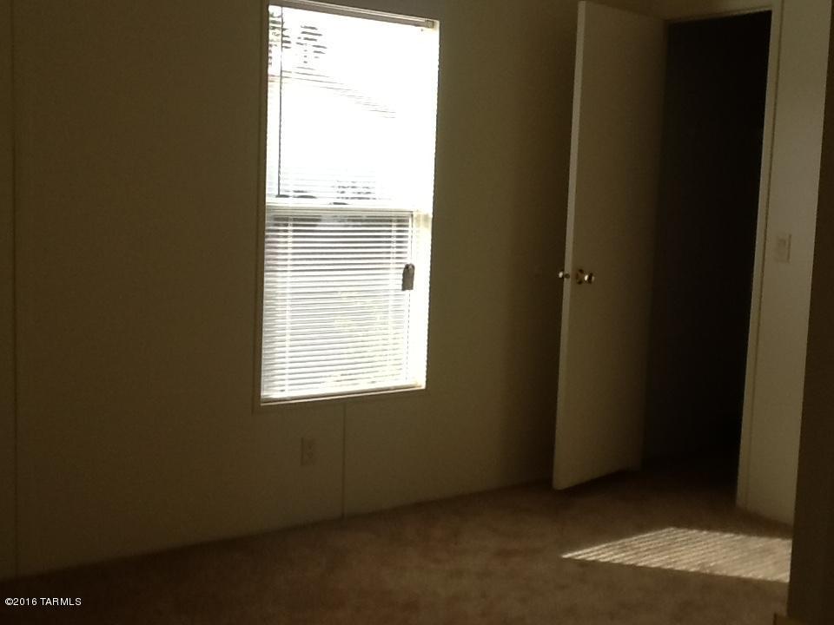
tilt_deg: -7.1
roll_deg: -1.0
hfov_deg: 42.9
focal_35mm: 44
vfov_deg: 32.9
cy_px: 312
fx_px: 1060
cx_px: 417
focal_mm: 2.03
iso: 40
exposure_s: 1/255
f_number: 2.4
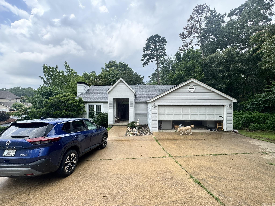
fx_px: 111
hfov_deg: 102.1
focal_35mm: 14
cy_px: 103
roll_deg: -0.2
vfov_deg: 85.7
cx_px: 138
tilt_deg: -0.5
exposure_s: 1/669
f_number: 2.2
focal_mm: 2.22
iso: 50
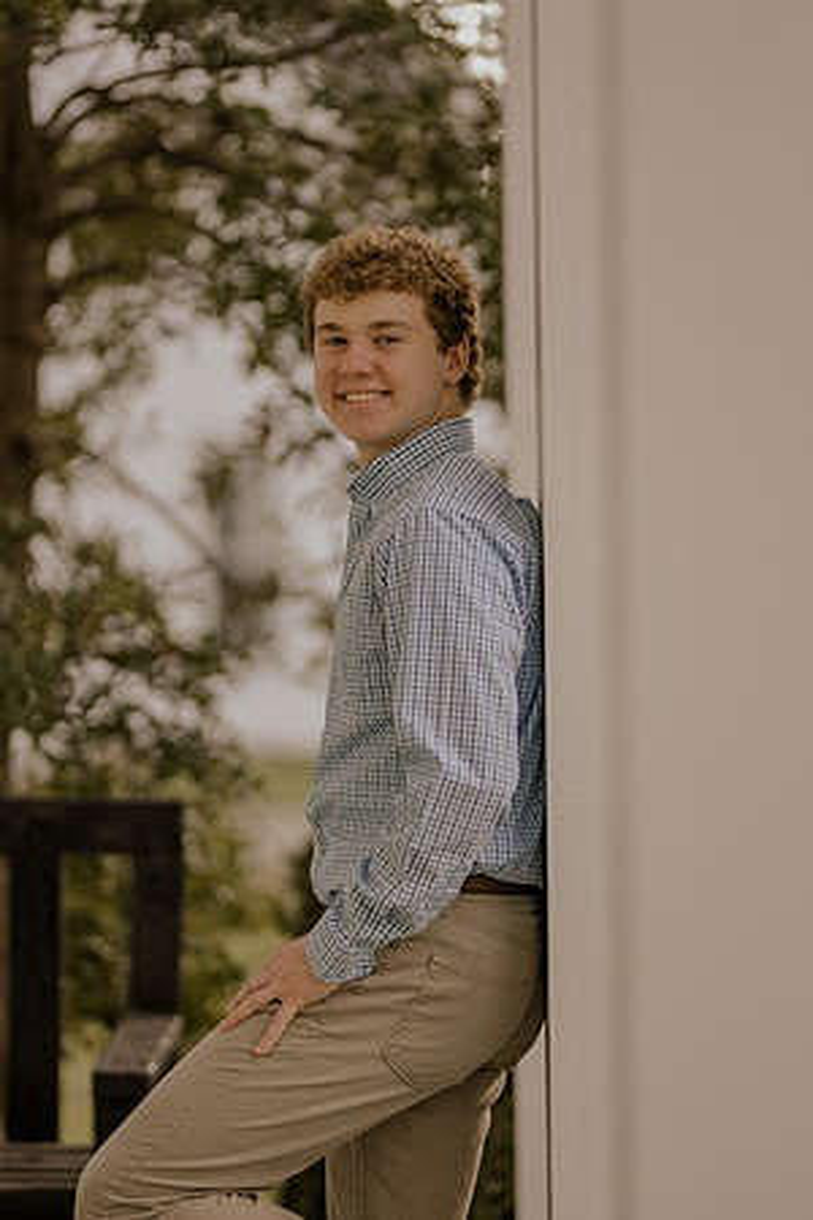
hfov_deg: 10.8
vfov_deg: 16.1
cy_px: 610
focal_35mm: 127
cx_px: 406
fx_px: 4302
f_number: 1.4
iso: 100
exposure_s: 1/500
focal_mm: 85
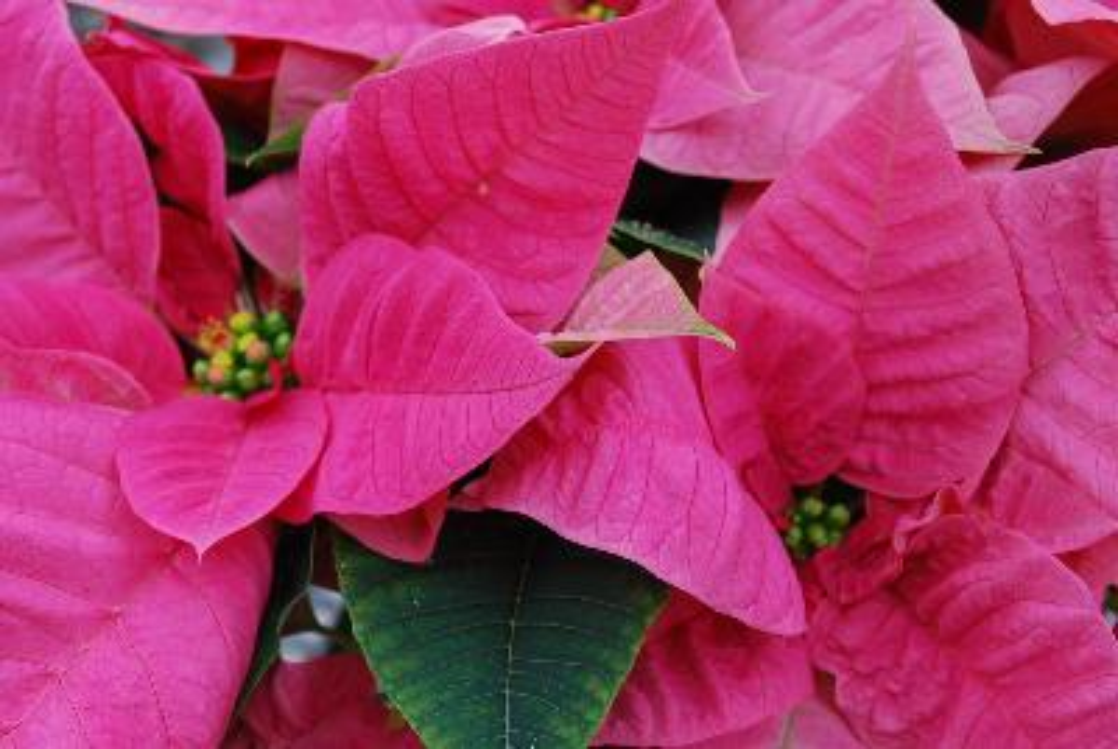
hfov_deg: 41.1
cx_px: 559
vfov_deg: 28.2
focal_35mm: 48
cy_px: 374
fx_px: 1493
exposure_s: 1/60
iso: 200
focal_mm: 32
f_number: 7.1
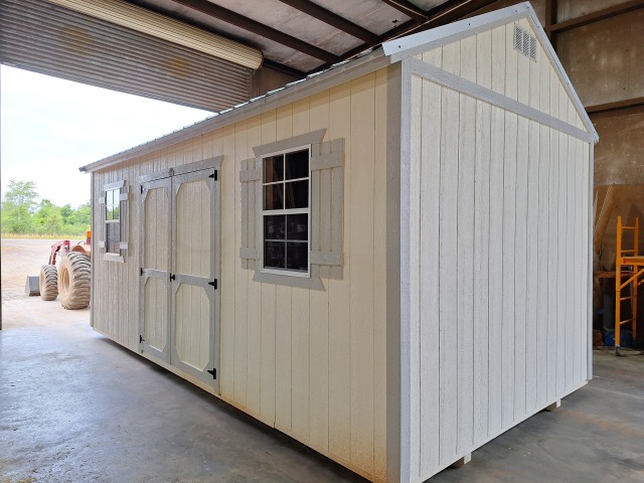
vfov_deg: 58.9
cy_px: 242
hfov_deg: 73.9
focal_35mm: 23
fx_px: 428
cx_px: 322
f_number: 1.8
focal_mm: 5.54
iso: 50
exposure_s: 1/60
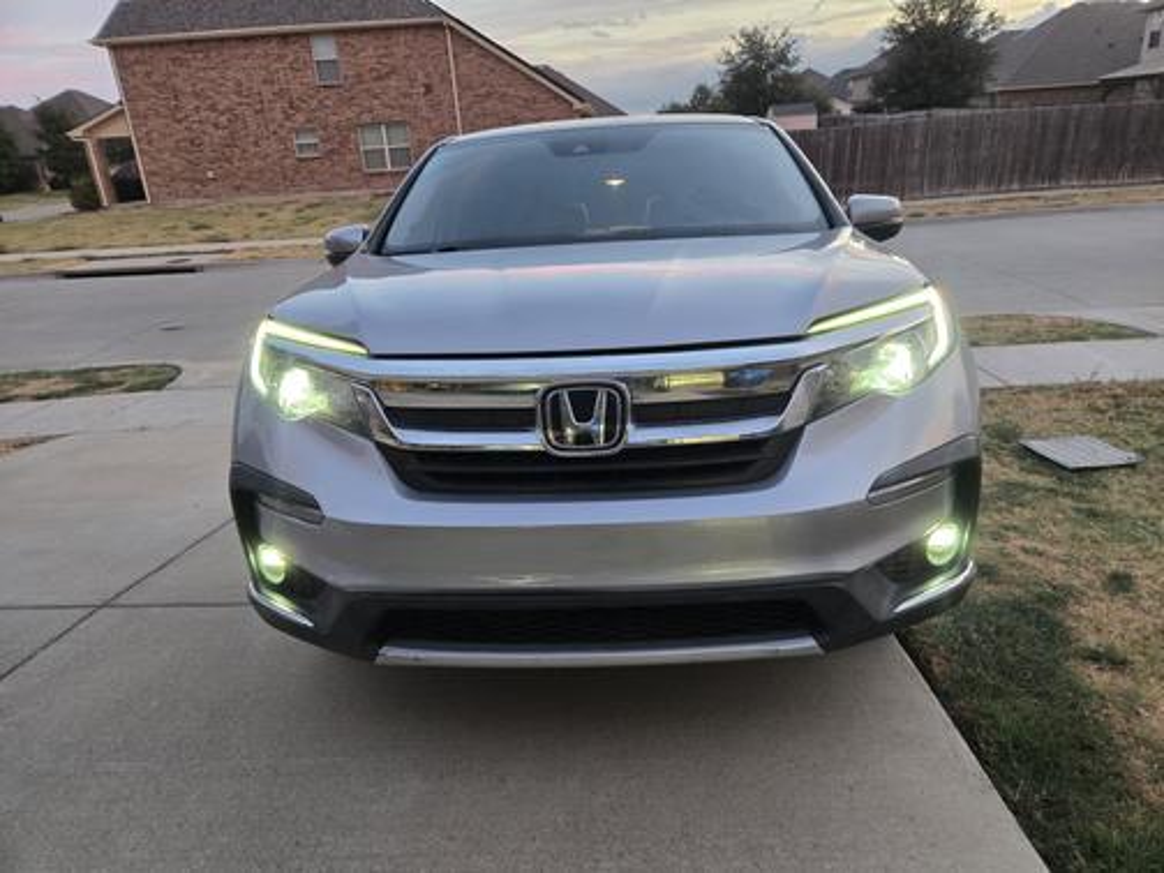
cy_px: 436
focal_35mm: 23
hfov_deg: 73.9
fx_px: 773
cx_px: 582
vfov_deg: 58.9
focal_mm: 5.4
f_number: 1.8
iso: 320
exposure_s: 1/59
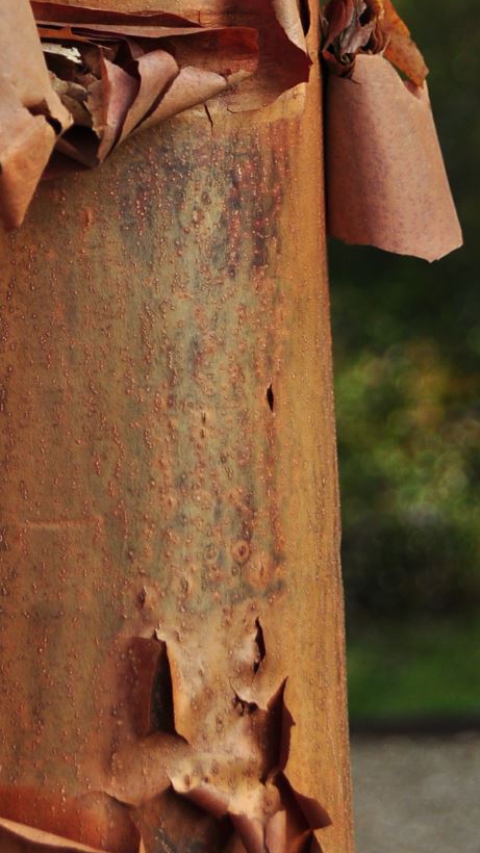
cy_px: -165
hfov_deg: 9.8
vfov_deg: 16.8
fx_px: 2762
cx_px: -32
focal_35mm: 122
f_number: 5
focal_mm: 30
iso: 200
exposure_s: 1/500
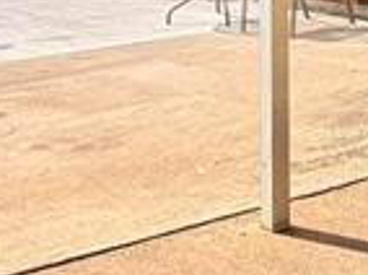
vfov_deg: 14.2
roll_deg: -0.2
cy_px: -52
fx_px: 1072
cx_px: 443
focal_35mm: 101
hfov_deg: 18.5
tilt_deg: -2.7
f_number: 2.2
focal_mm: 2.22
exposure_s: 1/955
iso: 25
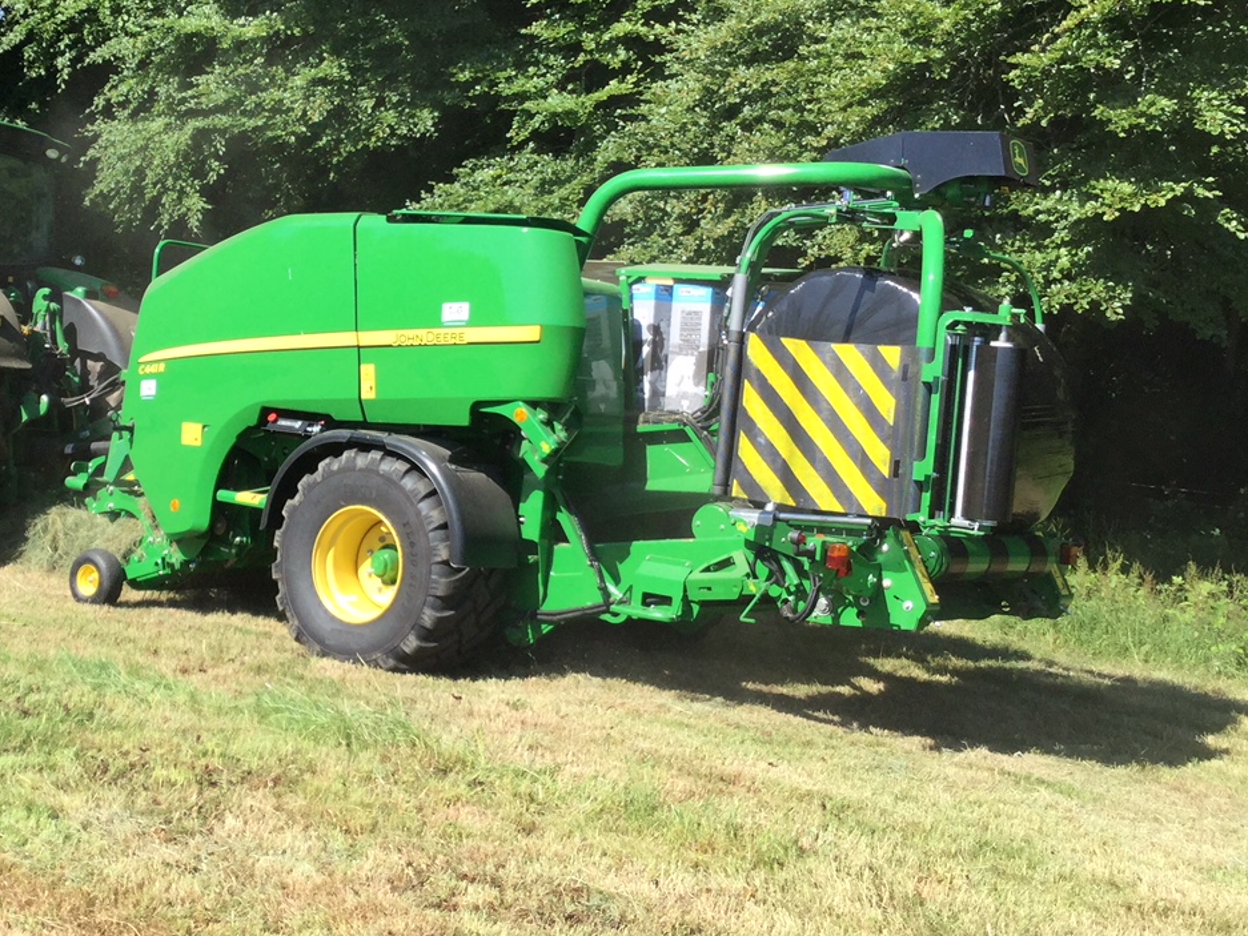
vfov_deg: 27.0
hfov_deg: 34.8
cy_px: 354
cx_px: 306
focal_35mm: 54
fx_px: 1947
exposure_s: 1/657
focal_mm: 3.3
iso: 25
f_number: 2.4
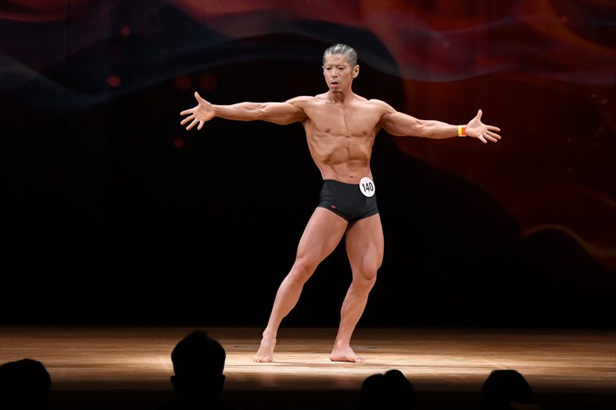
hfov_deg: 8.6
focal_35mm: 240
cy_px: 205
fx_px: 4105
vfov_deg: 5.7
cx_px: 308
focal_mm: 160
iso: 3200
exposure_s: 1/400
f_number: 5.6
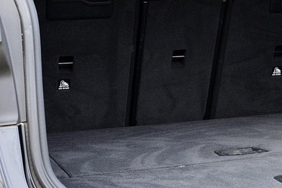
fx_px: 800
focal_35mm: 102
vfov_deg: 13.3
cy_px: 39
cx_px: 253
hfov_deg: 19.6
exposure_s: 1/60
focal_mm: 27
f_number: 8
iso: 800
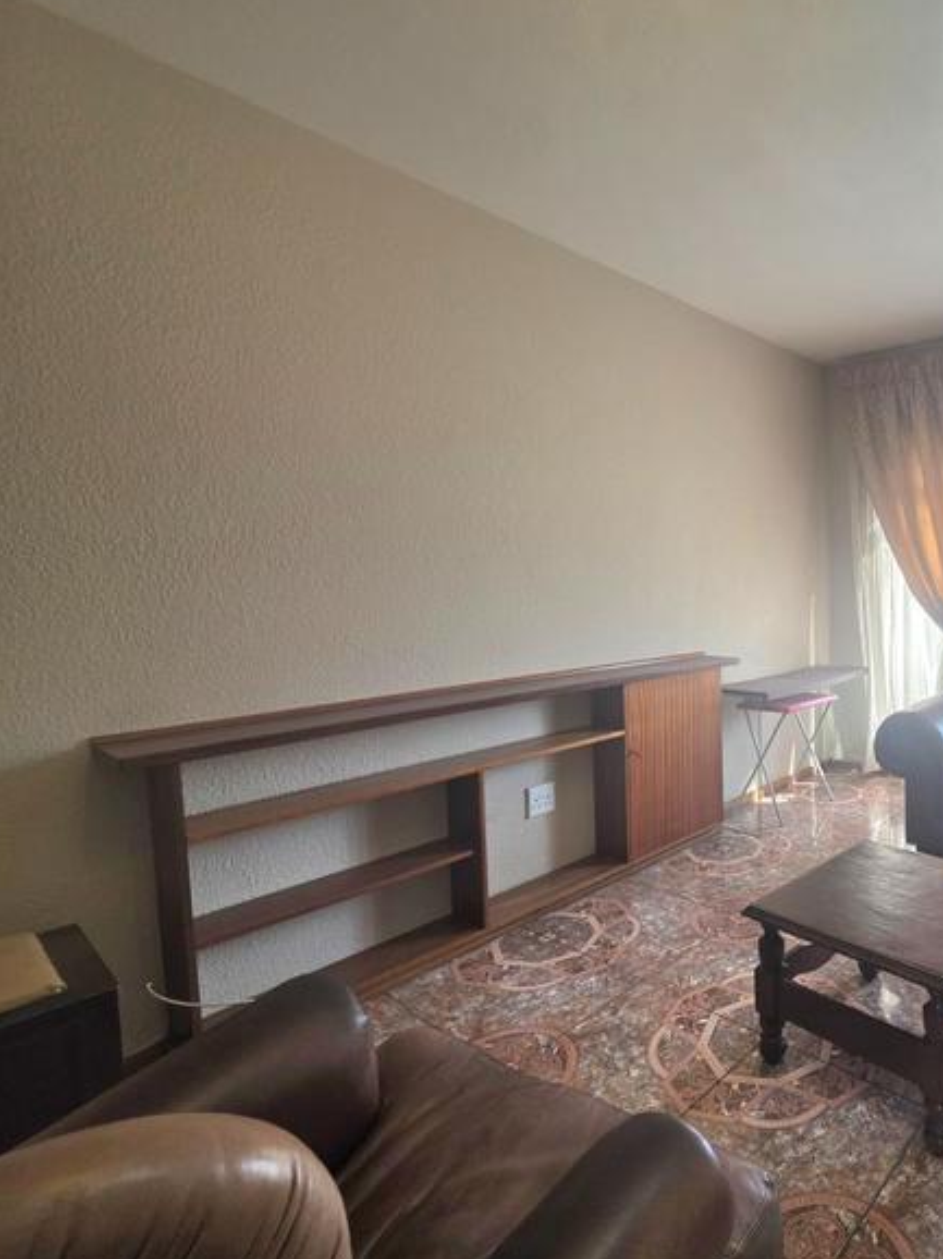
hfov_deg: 63.1
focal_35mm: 18
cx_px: 799
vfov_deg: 87.8
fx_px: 654
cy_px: 636
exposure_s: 1/101
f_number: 1.9
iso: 200
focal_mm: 2.2
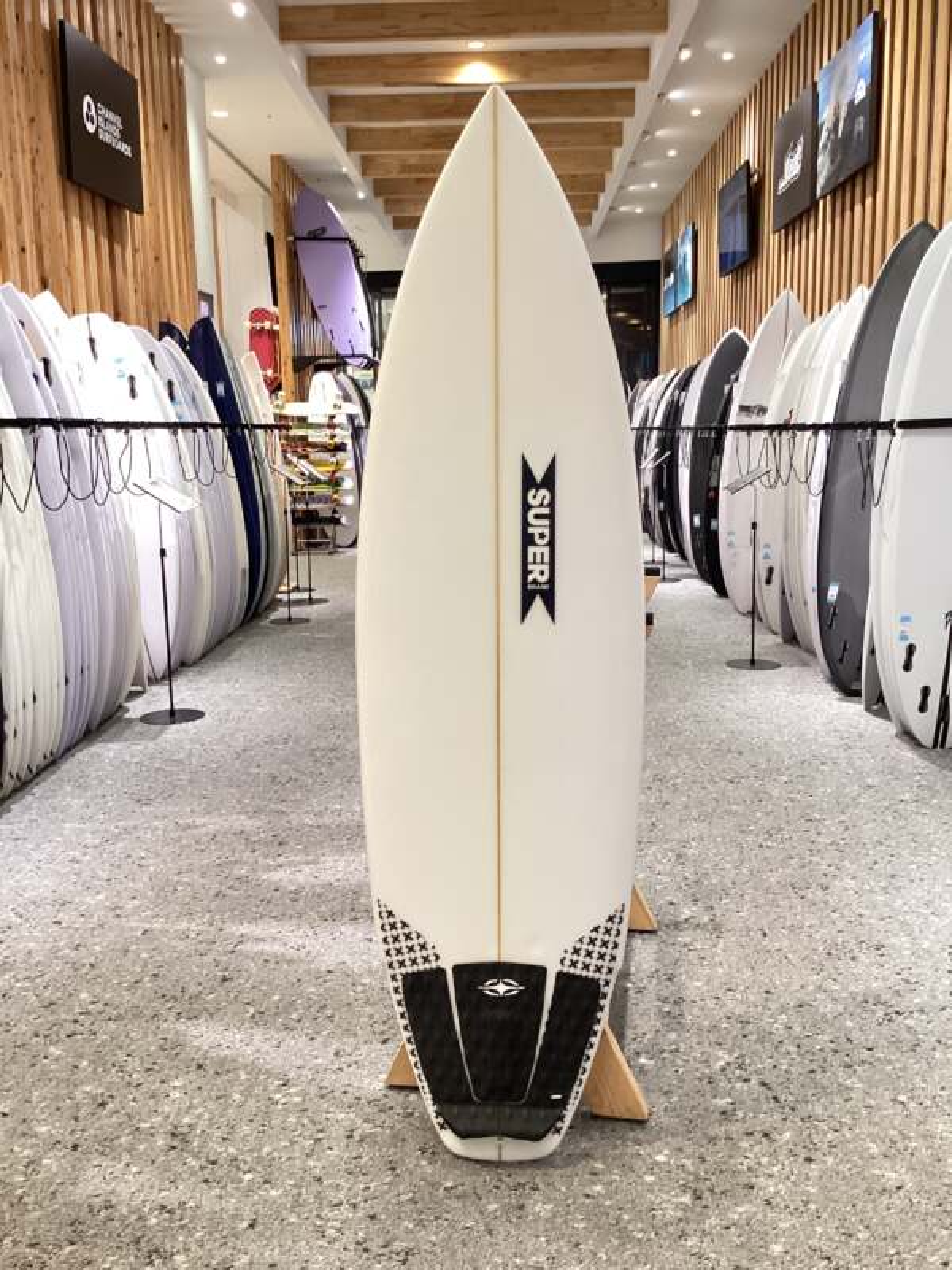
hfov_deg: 45.4
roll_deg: -1.4
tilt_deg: -10.7
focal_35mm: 31
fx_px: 1137
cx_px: 476
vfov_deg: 58.4
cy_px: 635
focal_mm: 3.3
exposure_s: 1/50
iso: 160
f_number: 2.4
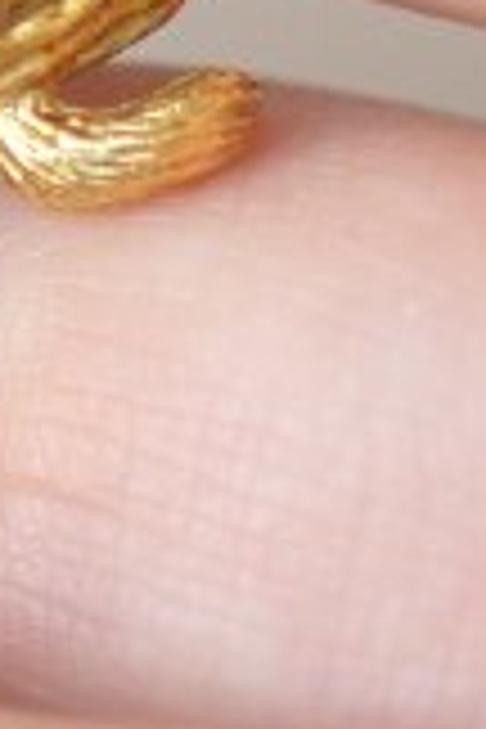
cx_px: -860
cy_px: -644
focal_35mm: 778
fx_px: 15753
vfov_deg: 2.6
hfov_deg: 1.8
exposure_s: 1/125
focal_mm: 70
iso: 200
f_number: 2.8
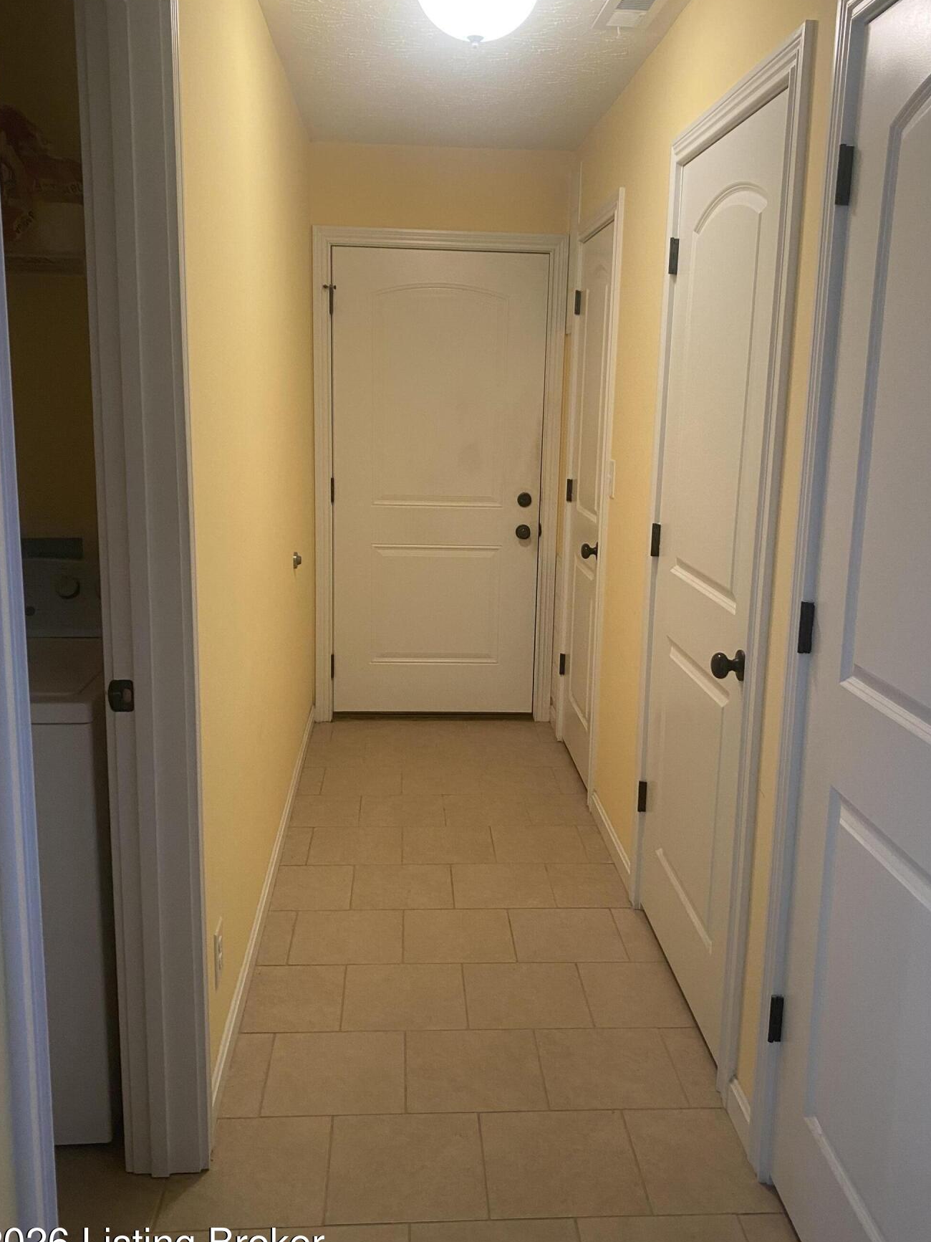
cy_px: 592
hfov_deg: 46.8
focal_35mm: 30
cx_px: 484
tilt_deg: -9.6
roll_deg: -1.1
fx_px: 1076
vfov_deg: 59.9
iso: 125
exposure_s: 1/60
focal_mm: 4.25
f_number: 1.8
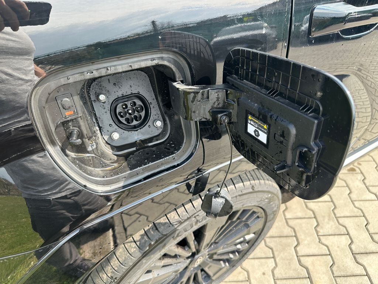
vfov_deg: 56.8
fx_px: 262
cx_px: 189
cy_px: 142
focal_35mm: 24
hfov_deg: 71.6
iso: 80
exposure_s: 1/494
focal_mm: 6.86
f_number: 1.78
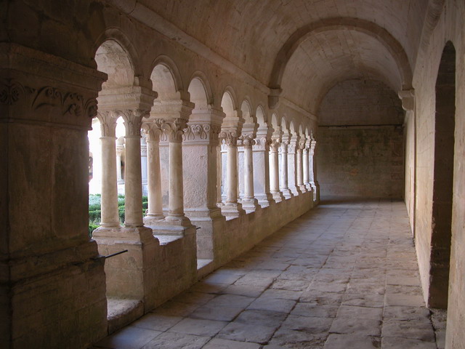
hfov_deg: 52.6
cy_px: 174
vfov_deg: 40.7
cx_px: 232
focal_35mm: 35
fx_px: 470
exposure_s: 1/44.9
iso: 100
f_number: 2.8
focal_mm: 8.9
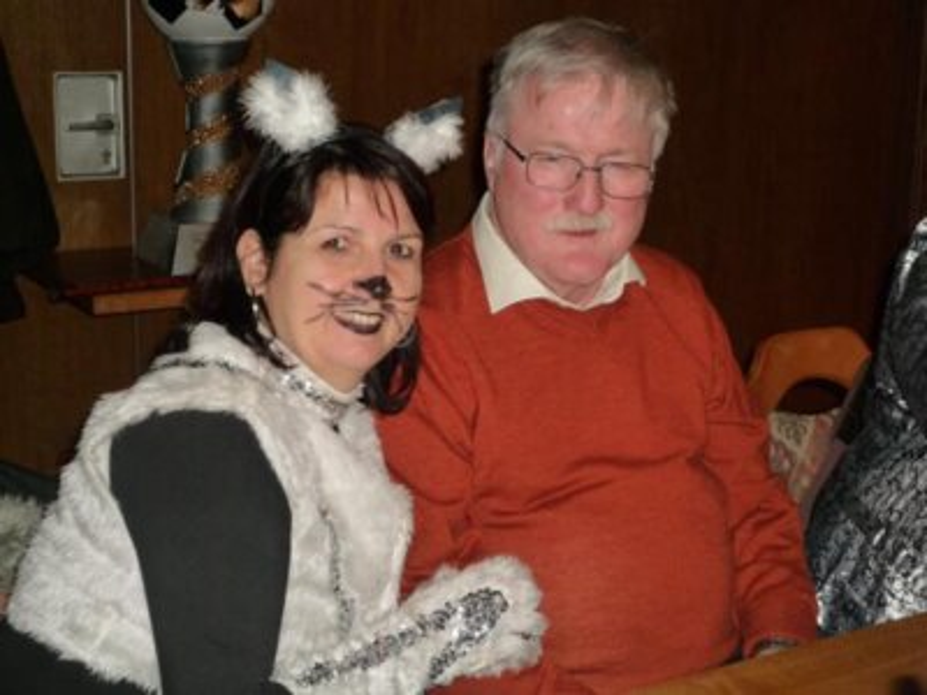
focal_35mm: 59
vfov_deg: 24.8
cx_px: 464
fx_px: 1580
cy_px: 348
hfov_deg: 32.7
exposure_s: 1/40
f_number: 4.7
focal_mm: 10.4
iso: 320
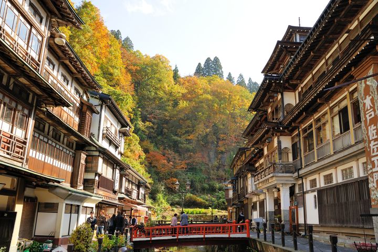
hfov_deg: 58.8
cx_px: 189
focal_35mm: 32
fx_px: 336
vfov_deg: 41.1
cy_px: 126
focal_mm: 32
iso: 200
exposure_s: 1/160
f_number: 6.3
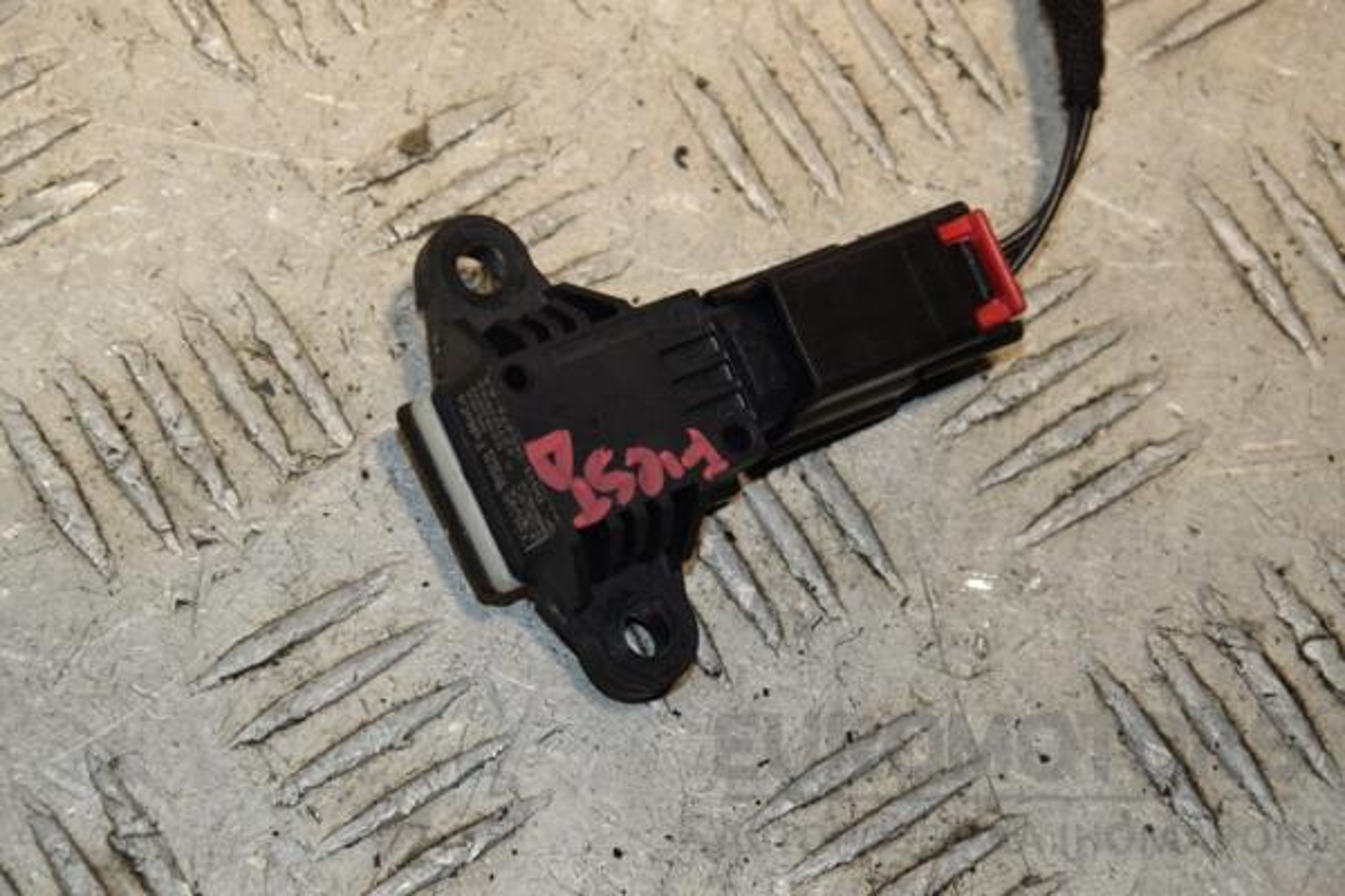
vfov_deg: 8.7
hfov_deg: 13.0
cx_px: 672
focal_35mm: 158
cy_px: 448
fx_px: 5884
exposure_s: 1/200
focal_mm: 105
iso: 800
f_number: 9
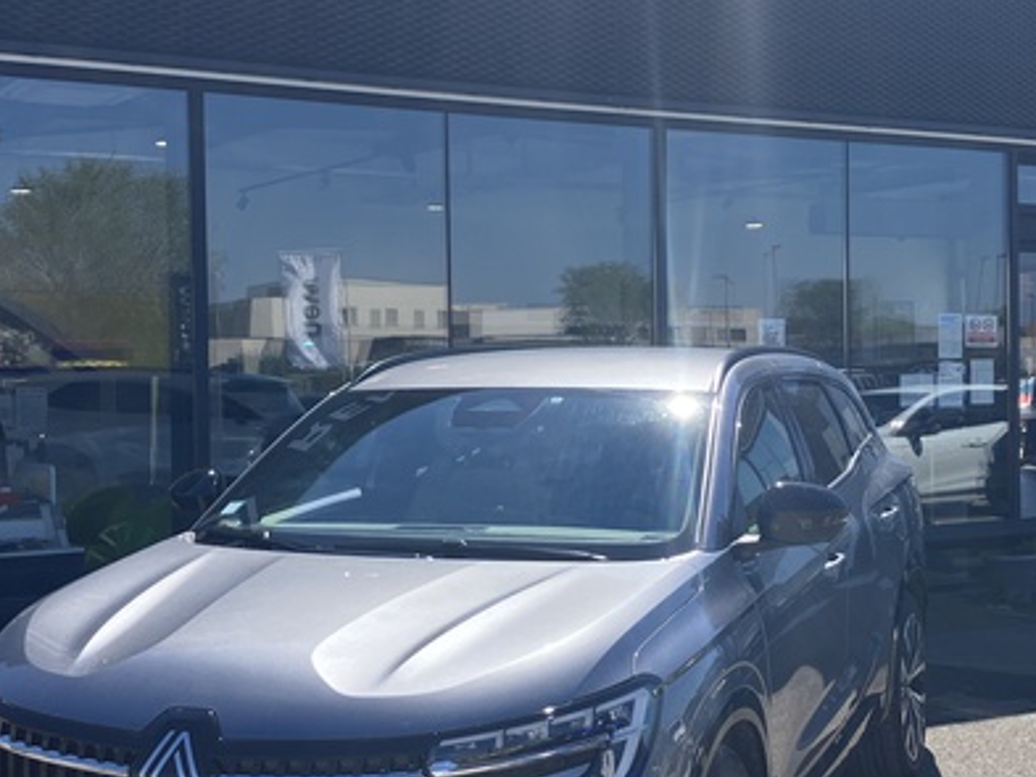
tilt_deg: -0.6
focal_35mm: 57
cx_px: 527
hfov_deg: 33.8
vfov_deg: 25.7
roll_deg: +2.1
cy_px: 411
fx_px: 1706
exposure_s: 1/1389
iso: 32
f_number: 1.8
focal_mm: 3.99
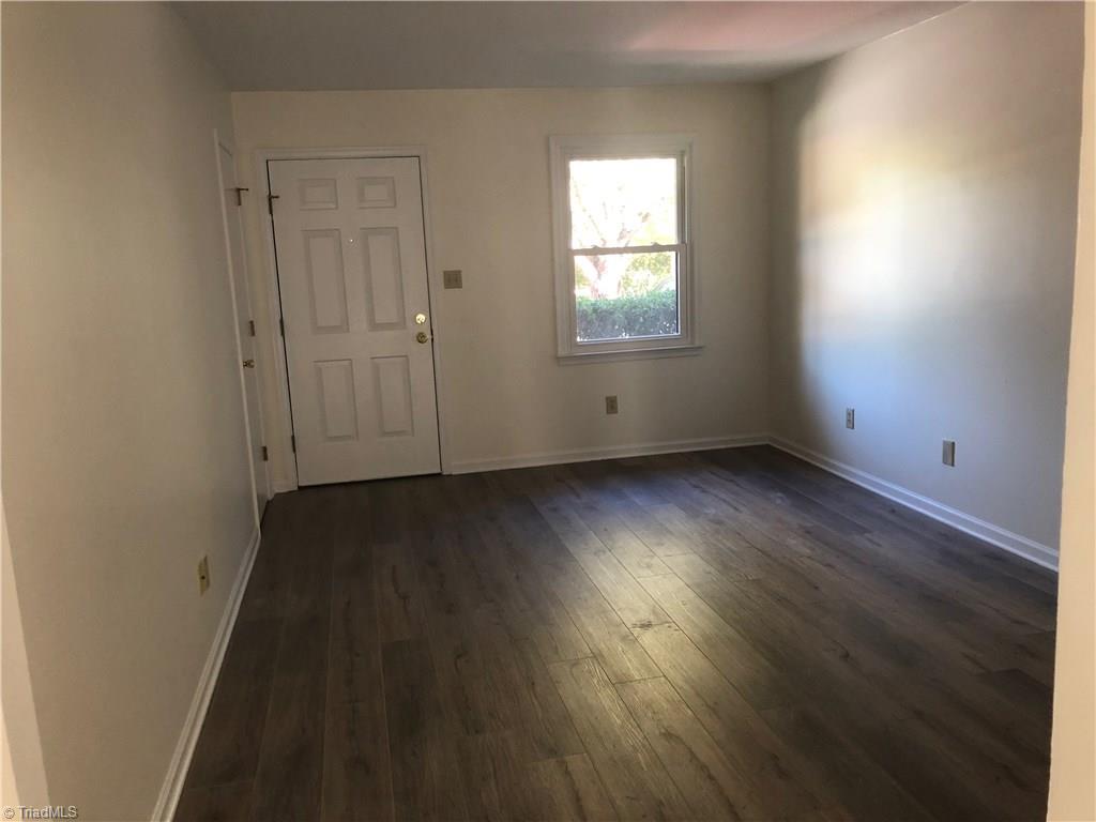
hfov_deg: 63.4
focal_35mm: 28
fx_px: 887
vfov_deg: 49.7
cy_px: 411
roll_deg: +2.9
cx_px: 548
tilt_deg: -10.9
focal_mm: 3.99
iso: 64
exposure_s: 1/15
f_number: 1.8
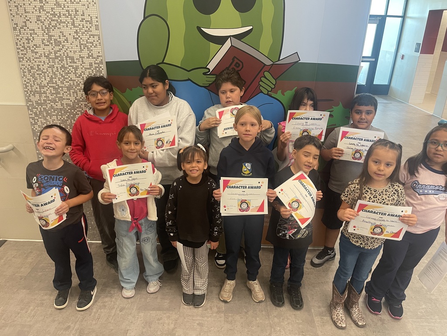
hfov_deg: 69.4
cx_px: 224
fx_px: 323
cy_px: 168
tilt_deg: -23.2
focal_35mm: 25
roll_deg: -1.3
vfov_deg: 54.9
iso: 250
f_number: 1.6
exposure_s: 1/60
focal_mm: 5.1
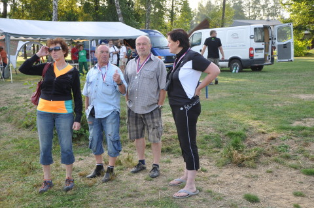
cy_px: 104
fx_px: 392
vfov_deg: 29.7
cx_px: 157
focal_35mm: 45
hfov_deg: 43.7
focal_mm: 30
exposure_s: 1/125
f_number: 5.6
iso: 200
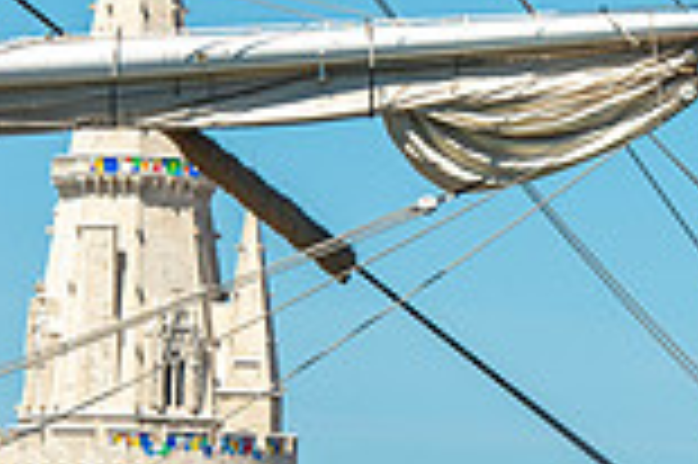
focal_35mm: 487
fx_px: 9432
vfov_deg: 2.8
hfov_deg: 4.2
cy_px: 446
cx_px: 630
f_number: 10
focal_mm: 130
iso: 100
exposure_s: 1/400
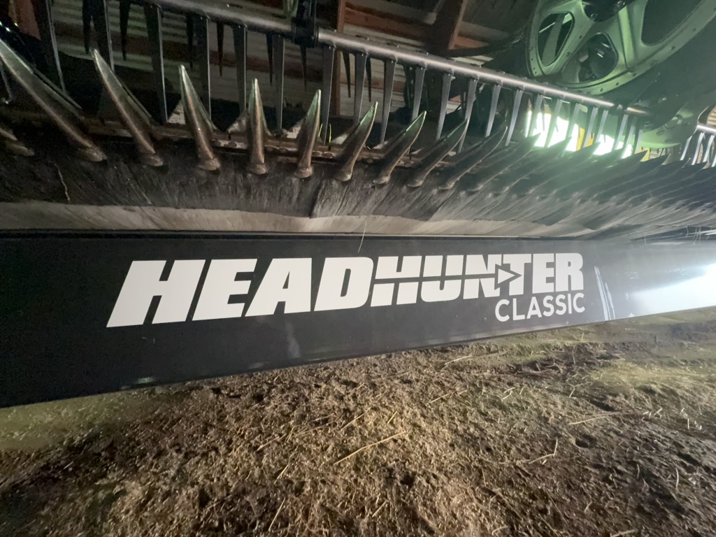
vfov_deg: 85.7
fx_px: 290
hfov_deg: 102.1
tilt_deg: -10.5
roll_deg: -0.7
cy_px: 268
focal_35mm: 14
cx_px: 358
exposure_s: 1/61
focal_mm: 2.22
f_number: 2.2
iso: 800
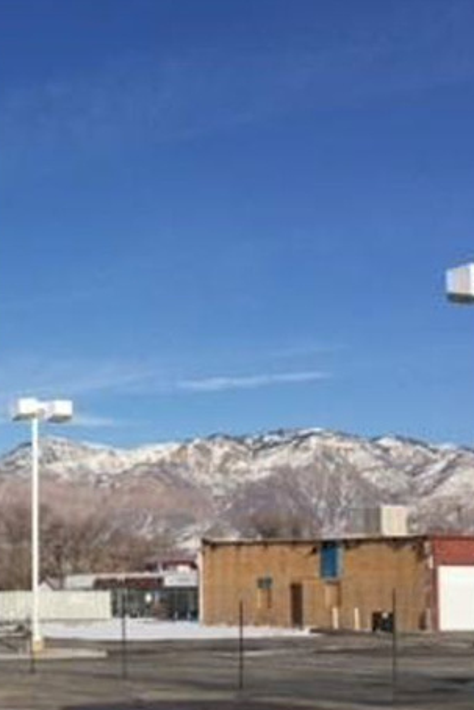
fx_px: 1342
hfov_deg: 19.4
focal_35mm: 68
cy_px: 508
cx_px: -8
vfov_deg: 29.3
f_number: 2.2
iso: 32
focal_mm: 4.15
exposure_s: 1/3968
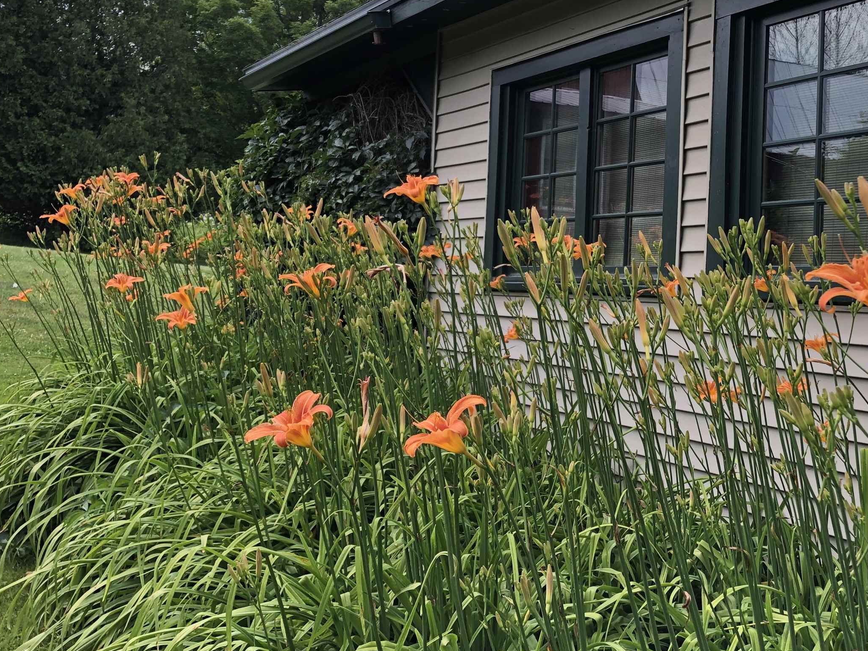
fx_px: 1053
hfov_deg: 43.7
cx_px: 620
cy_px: 220
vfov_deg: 34.1
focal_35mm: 42
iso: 20
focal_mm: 3.99
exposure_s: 1/369
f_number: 1.8
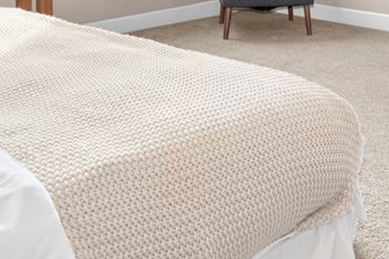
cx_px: 310
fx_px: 723
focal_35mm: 67
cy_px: -143
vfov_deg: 17.9
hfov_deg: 29.4
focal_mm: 17
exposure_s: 1/8
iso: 800
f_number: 8
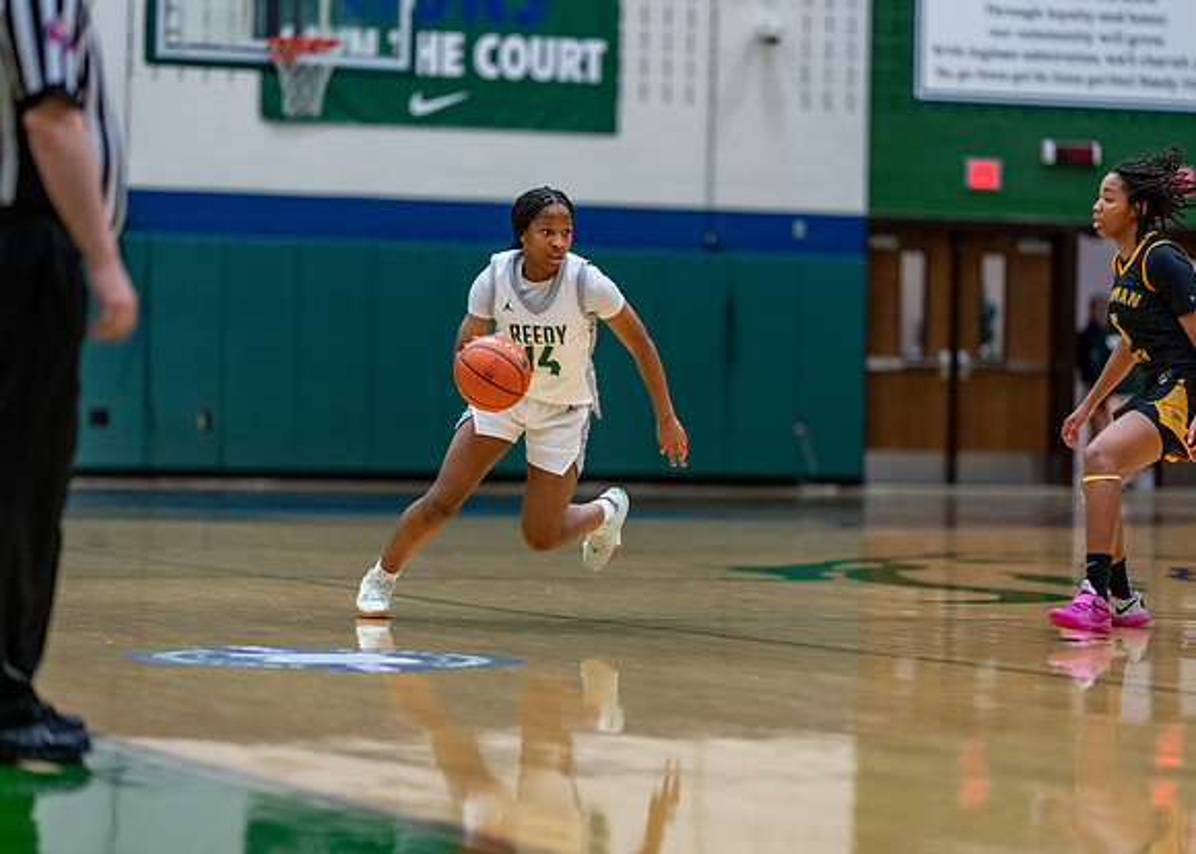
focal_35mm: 141
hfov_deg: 14.2
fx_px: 4804
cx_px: 598
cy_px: 427
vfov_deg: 10.2
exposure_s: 1/1250
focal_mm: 135
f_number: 1.8
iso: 2000
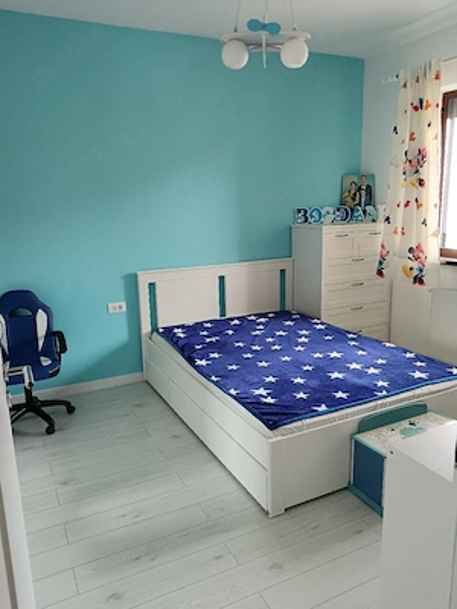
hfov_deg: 51.4
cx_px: 228
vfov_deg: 65.3
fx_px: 475
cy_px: 304
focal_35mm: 27
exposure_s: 1/50
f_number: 1.9
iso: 530
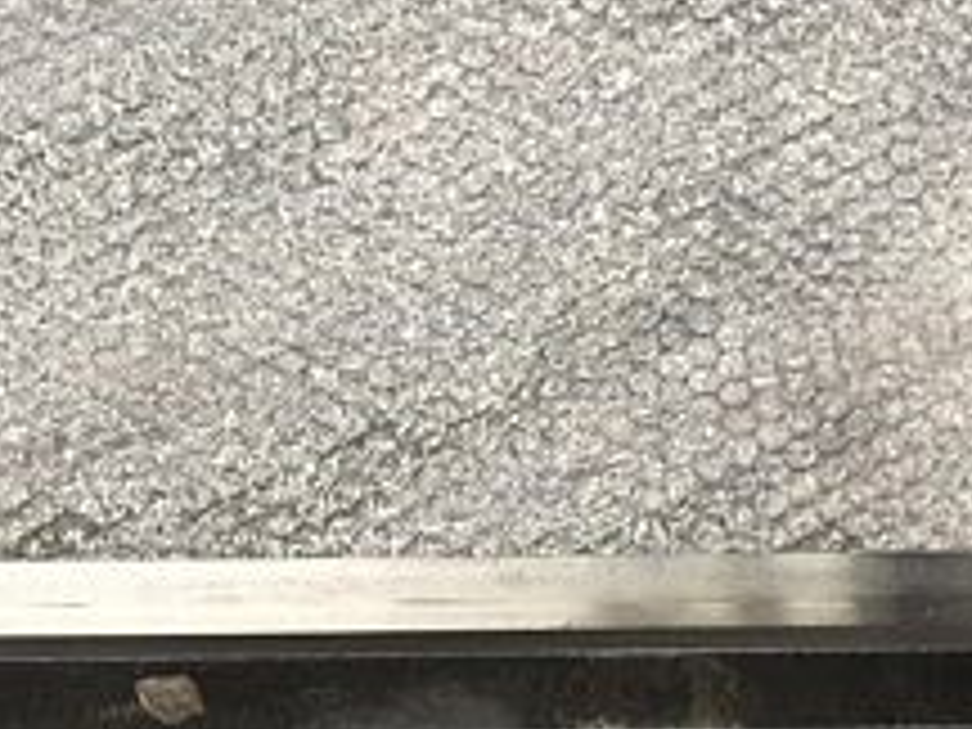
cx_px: 63
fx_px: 2331
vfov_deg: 17.1
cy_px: 837
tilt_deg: -79.9
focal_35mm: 83
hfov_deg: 22.9
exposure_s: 1/24
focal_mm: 3.99
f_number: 1.8
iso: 40
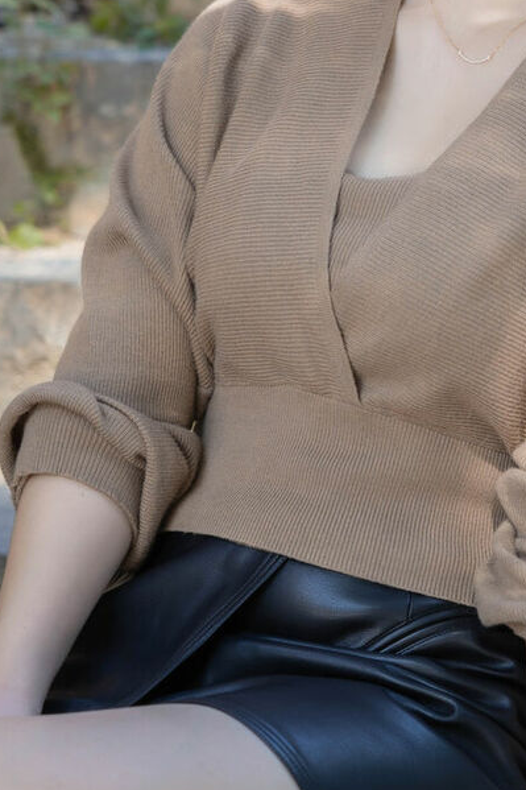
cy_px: 304
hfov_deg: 7.4
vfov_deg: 11.2
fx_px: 4035
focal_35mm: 184
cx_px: 473
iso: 100
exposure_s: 1/100
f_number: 2.8
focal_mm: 70
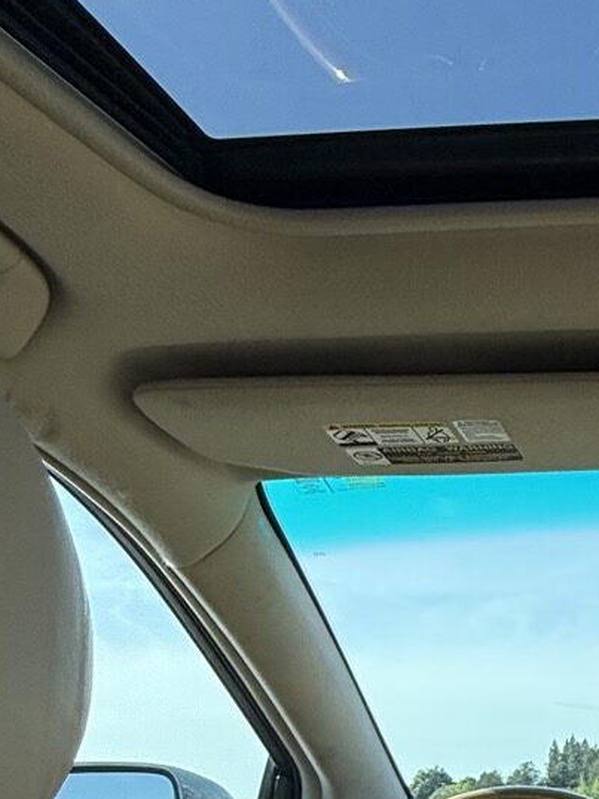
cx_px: 919
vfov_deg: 33.3
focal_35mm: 50
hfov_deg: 23.0
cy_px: 884
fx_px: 1155
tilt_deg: -2.7
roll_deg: +2.1
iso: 50
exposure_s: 1/631
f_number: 2.2
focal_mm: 2.22
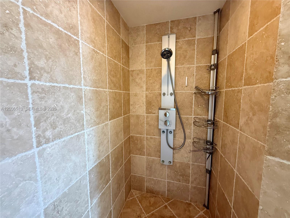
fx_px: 117
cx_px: 145
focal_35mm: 14
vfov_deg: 85.7
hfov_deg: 102.1
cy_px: 109
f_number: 2.2
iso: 320
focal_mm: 2.22
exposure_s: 1/60
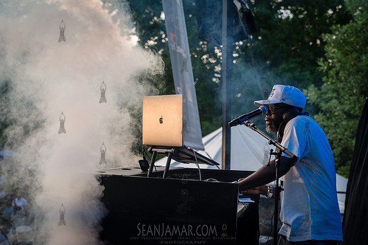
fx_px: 654
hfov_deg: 31.4
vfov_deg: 21.2
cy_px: 122
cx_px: 184
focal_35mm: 64
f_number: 4
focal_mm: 64
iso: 1000
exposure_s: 1/2000
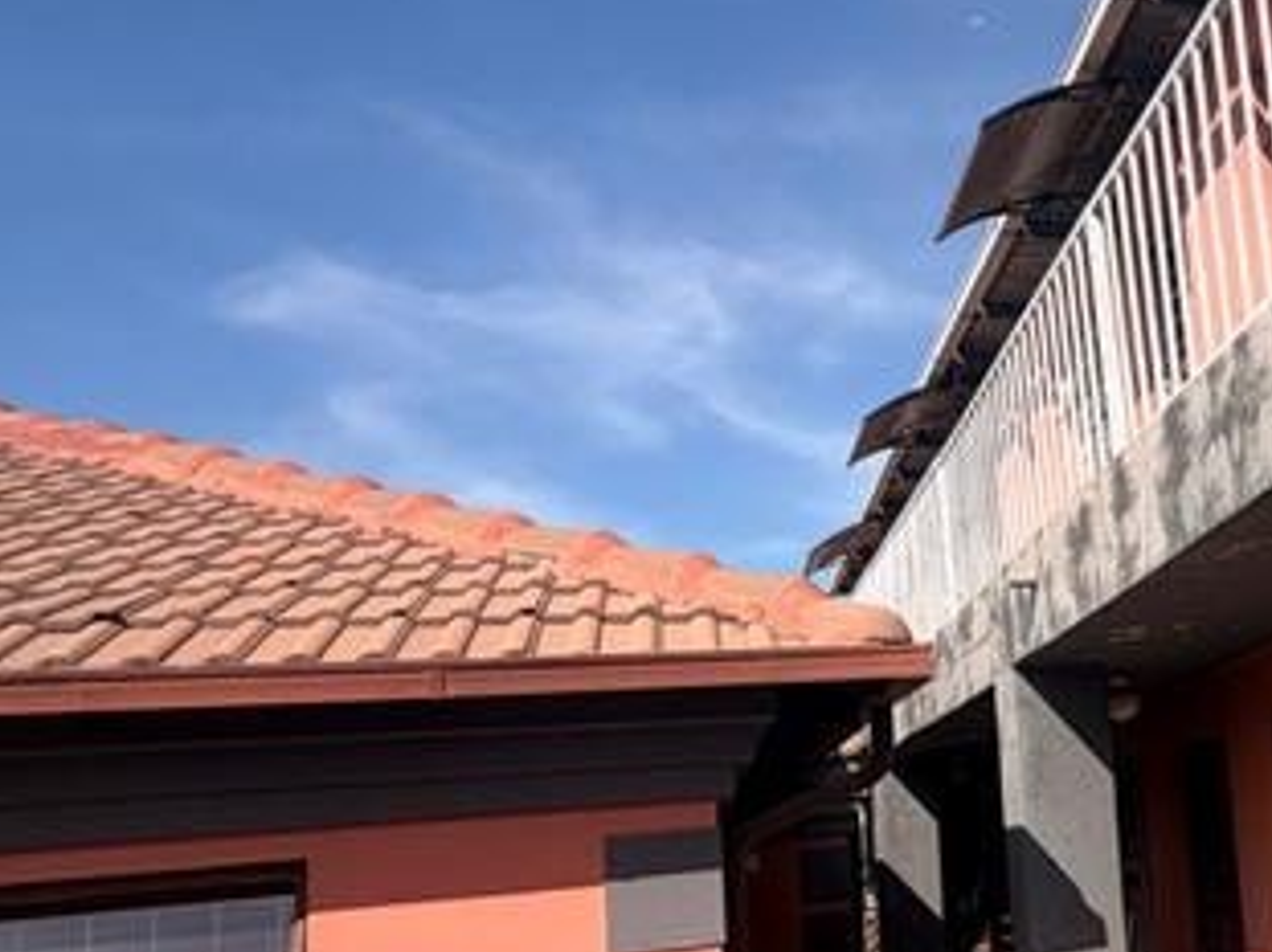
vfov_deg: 39.3
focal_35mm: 36
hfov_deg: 41.8
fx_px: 1322
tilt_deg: +10.1
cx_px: 1370
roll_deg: +6.0
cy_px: 609
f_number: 2.2
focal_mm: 2.22
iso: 20
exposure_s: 1/799
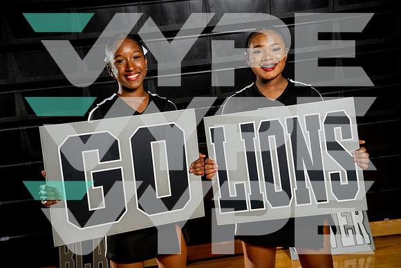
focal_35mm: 43
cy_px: 134
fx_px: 479
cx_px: 200
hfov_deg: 45.4
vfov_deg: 31.2
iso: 200
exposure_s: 1/250
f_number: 5.6
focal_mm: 43
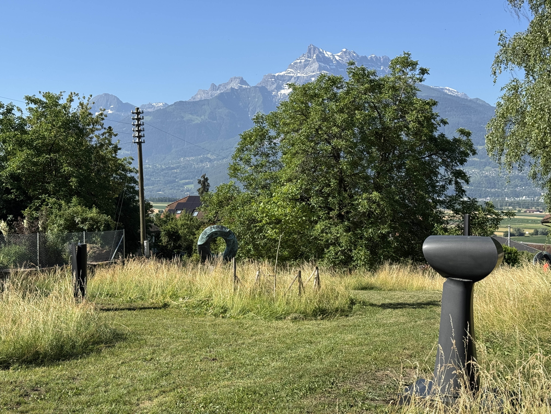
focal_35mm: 48
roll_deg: +0.0
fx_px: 764
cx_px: 276
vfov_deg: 30.3
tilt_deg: -1.6
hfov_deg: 39.7
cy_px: 207
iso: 64
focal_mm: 6.76
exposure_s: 1/2959
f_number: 1.78
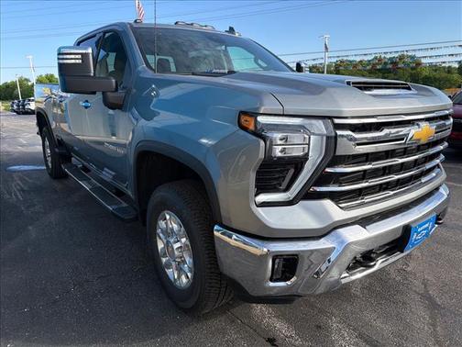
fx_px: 320
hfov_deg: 71.6
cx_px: 231
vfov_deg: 56.8
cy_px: 174
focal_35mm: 24
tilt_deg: -14.9
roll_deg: +1.9
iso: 80
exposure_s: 1/3425
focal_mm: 6.76
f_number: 1.78
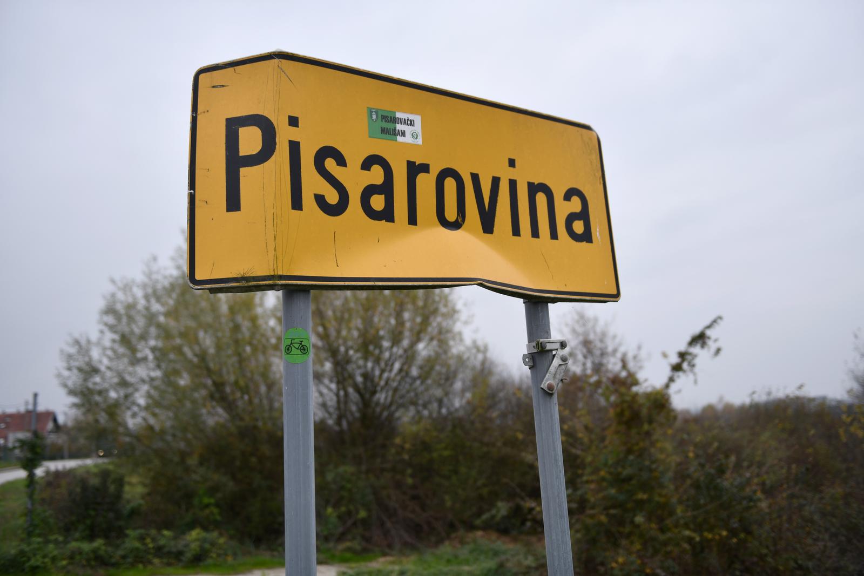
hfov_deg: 54.4
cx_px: 432
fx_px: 840
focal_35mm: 35
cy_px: 288
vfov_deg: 37.9
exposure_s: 1/640
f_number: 2.8
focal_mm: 35
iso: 100
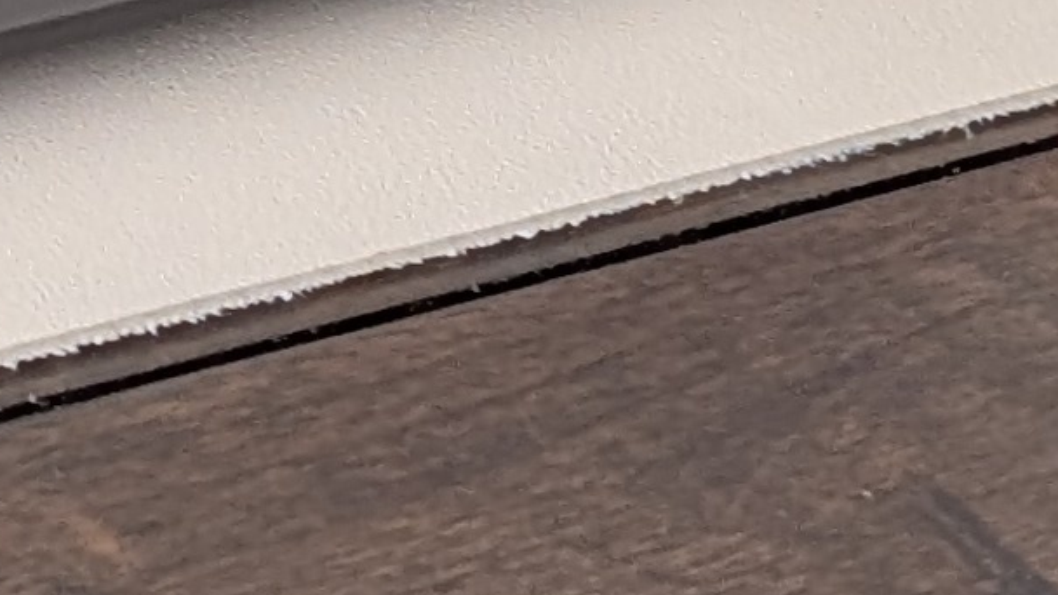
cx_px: -1599
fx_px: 10071
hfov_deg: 5.8
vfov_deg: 3.3
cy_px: -1147
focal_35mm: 359
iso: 49
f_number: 1.68
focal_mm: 6.9
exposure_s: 1/23.8
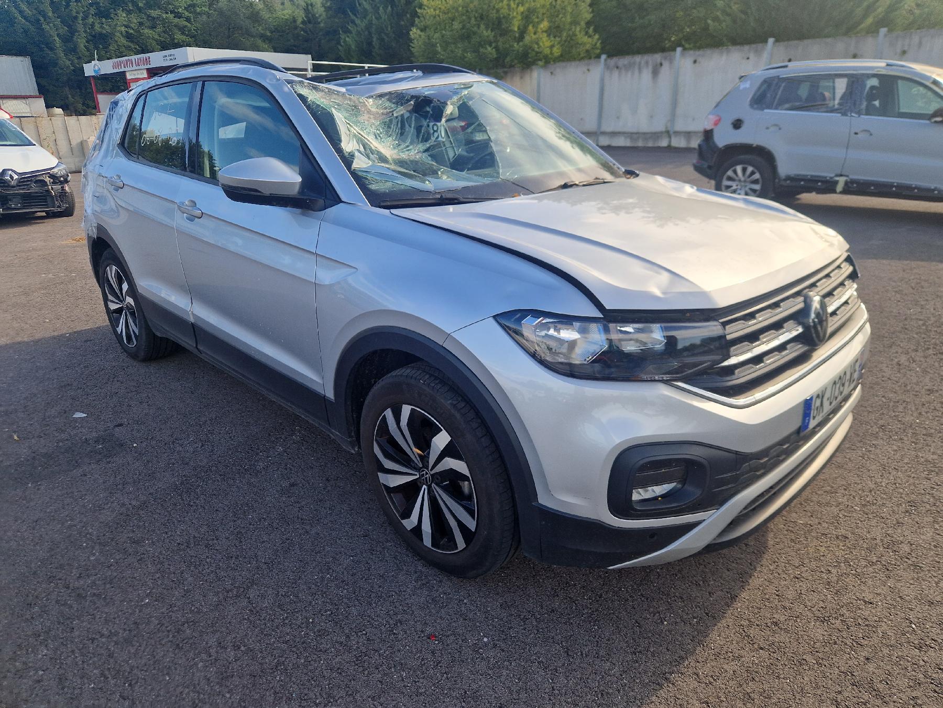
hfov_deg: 73.9
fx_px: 627
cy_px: 354
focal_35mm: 23
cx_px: 472
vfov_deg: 58.9
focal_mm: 5.4
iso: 50
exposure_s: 1/556
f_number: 1.8
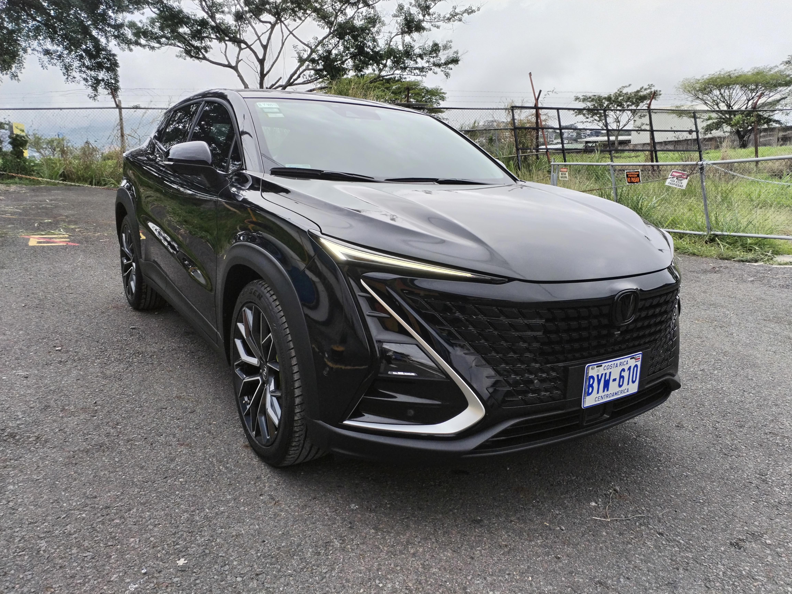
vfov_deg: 48.2
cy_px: 297
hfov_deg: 61.7
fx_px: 664
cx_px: 396
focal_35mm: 29
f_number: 1.8
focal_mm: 4.75
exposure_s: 1/288
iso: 100
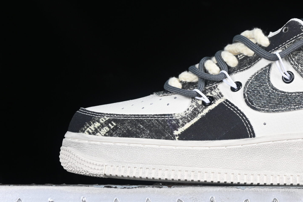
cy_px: 76
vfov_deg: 10.2
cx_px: 249
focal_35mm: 134
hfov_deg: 15.2
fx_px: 1128
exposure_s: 1/80
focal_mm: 50
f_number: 7.1
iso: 160
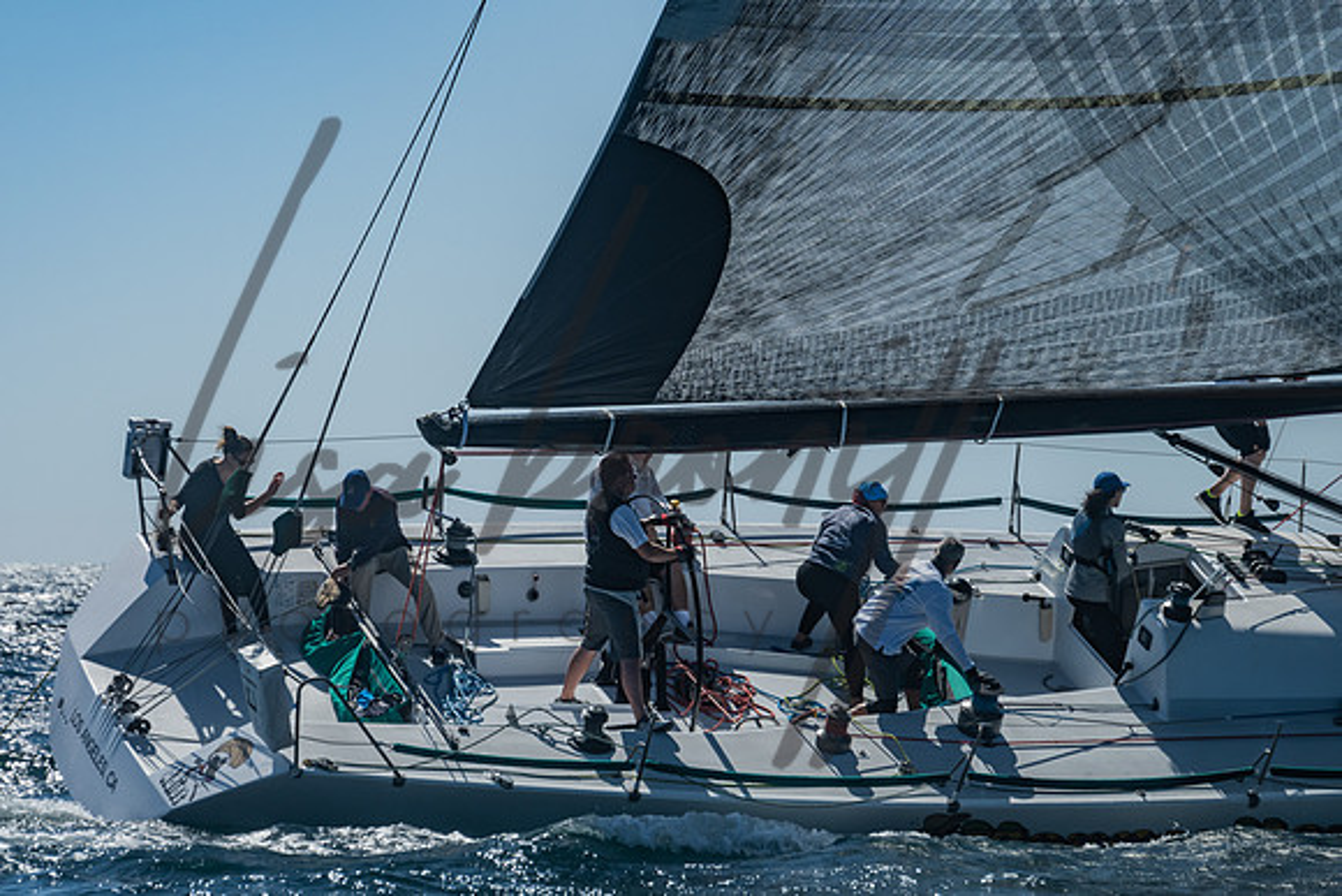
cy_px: 381
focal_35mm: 172
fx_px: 6427
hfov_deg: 11.9
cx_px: 602
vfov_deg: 8.0
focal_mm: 130
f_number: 6.3
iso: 160
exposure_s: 1/1250
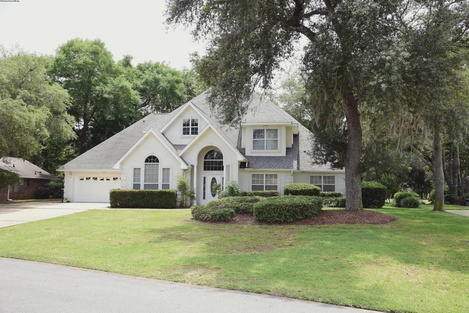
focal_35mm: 31
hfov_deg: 60.3
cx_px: 234
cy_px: 156
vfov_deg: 42.4
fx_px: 404
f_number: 7.1
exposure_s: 1/200
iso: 200
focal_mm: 31
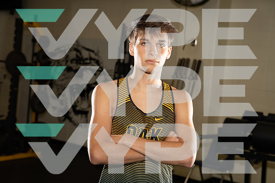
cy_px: 92
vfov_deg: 24.6
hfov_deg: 36.2
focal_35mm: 55
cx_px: 138
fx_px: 420
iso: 400
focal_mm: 55
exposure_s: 1/250
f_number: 5
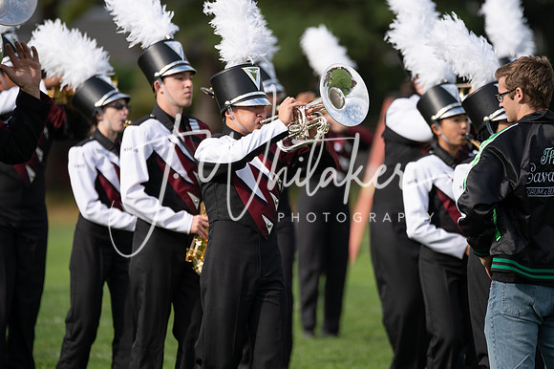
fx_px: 9324
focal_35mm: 606
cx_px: 277
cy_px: 184
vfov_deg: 2.3
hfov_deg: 3.4
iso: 200
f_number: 6.3
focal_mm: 600
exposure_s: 1/640
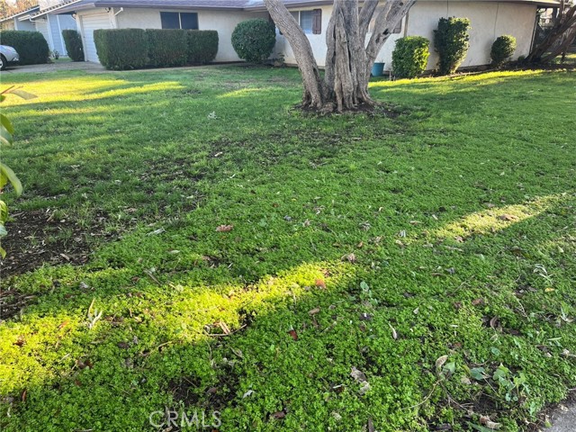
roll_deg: -0.7
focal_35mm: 26
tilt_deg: -23.6
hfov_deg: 67.3
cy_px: 216
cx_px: 288
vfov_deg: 53.1
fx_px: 433
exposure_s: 1/122
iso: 40
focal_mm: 5.1
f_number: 1.6
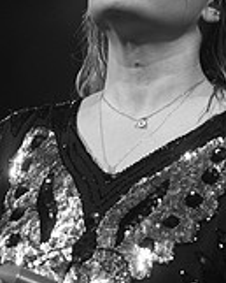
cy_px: 102
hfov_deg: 2.9
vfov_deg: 3.6
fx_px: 4519
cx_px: 118
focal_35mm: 541
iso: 2500
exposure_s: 1/320
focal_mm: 145
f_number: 3.2
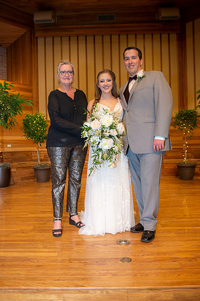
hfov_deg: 47.8
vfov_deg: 67.4
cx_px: 100
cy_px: 150
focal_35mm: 27
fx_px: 226
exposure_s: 1/160
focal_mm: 27
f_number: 3.5
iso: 800
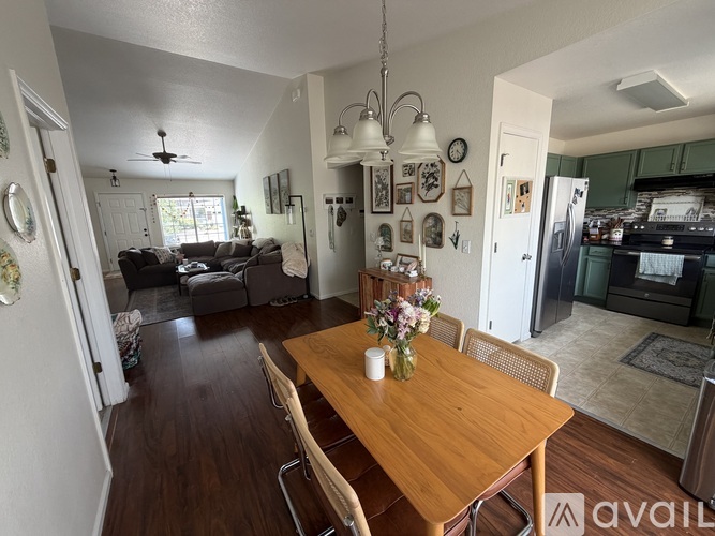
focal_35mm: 14
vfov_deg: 85.7
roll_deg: +2.5
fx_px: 289
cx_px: 358
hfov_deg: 102.1
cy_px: 268
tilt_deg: -11.8
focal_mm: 2.22
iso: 200
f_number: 2.2
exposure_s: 1/121
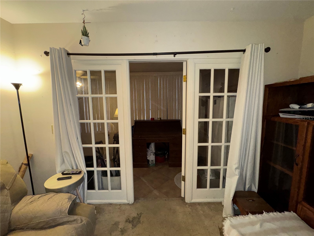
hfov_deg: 102.1
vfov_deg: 85.7
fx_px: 127
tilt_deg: -6.5
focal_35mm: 14
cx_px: 157
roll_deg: +0.4
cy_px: 118
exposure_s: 1/60
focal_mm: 2.22
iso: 250
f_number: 2.2
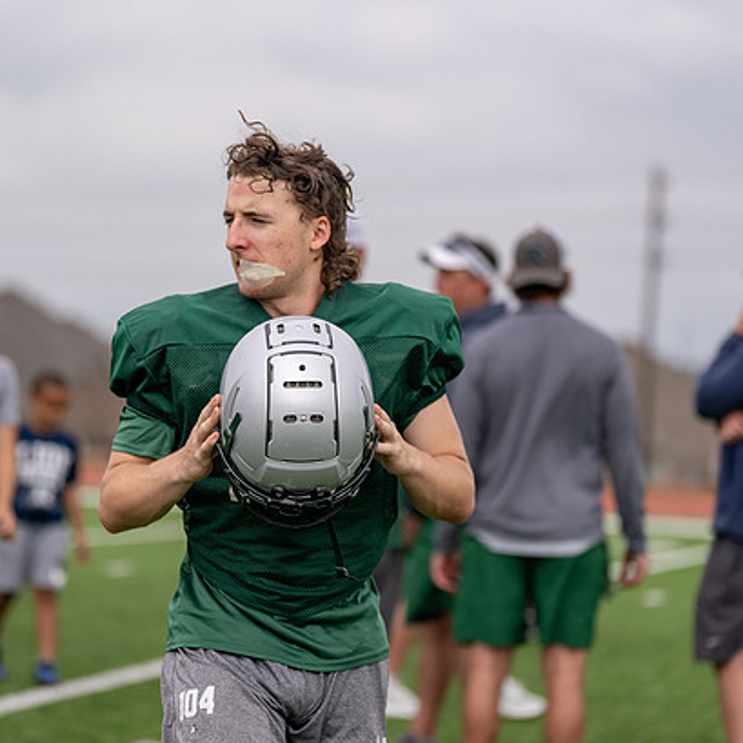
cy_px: 374
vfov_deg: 11.1
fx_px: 3837
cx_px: 278
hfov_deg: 11.1
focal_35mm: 158
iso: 160
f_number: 2.8
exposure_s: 1/2500
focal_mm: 122
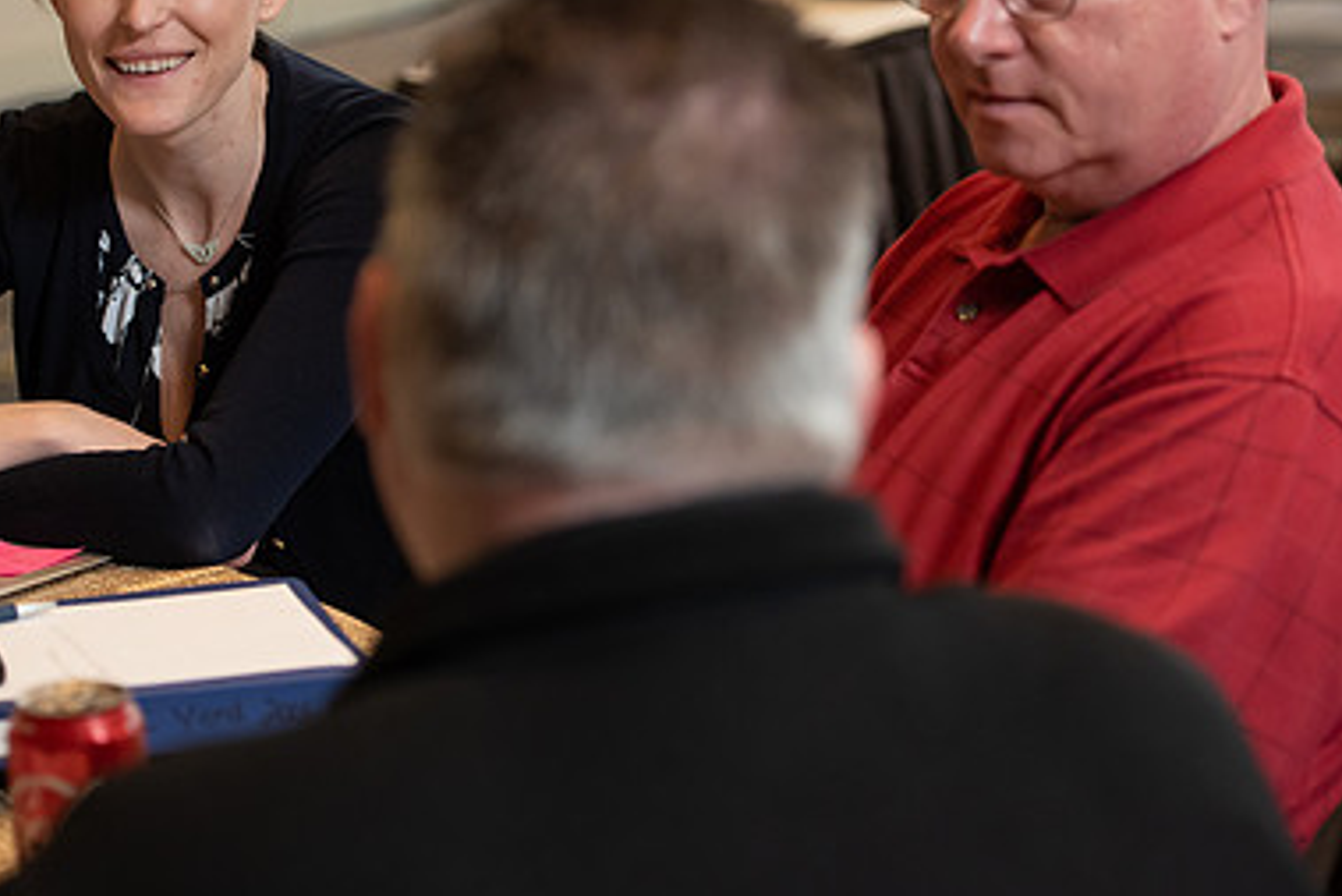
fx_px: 3990
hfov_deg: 19.0
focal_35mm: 107
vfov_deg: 12.8
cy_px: 282
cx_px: 474
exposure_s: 1/200
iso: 1600
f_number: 3.5
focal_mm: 70
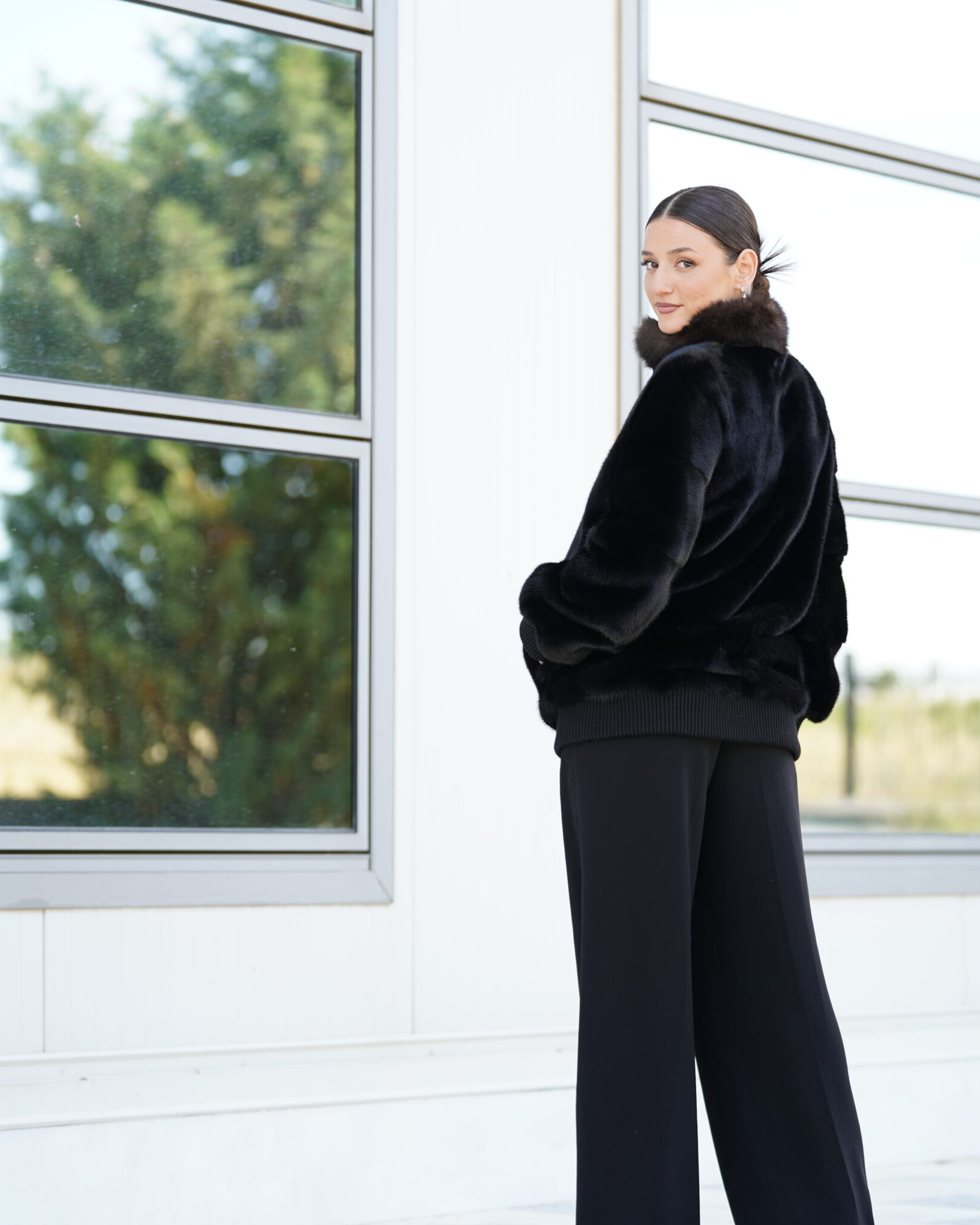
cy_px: 598
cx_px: 510
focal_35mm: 113
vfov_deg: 17.0
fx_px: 4097
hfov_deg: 13.6
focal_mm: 96
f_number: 2.8
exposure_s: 1/250
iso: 160
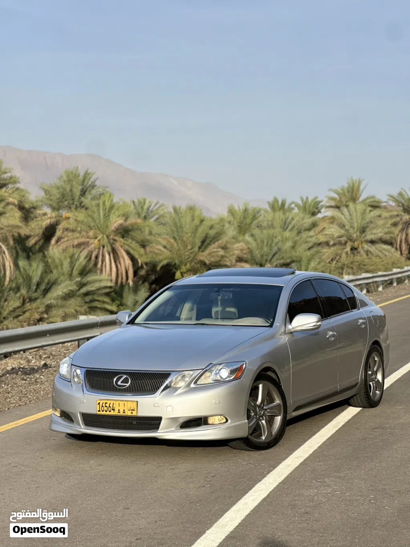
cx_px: 205
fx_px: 1216
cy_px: 274
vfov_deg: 25.3
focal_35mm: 77
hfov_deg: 19.1
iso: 32
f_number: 2.8
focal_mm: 9
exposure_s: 1/324
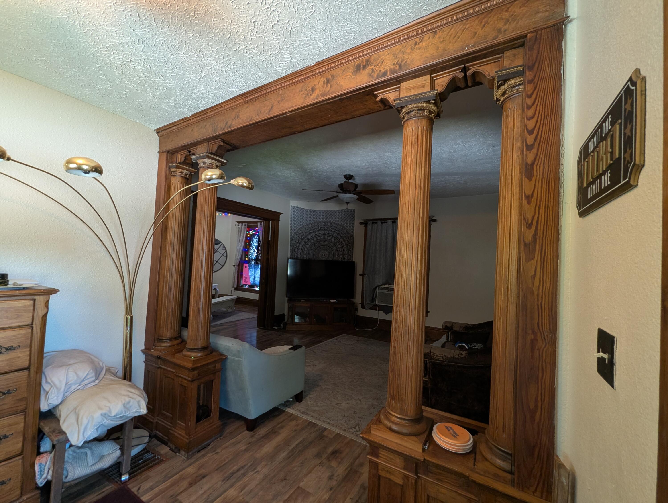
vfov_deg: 90.0
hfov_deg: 106.1
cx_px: 334
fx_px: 251
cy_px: 252
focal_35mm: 13
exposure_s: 1/24
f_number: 2.2
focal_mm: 1.95
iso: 188
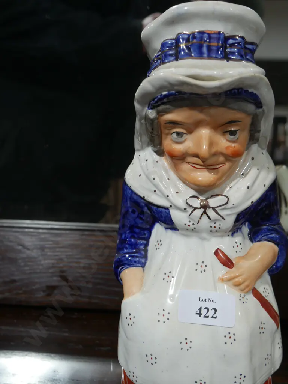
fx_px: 444
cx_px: 144
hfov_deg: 36.0
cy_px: 192
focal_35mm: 40
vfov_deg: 46.8
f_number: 4.5
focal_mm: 20
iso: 400
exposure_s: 1/60
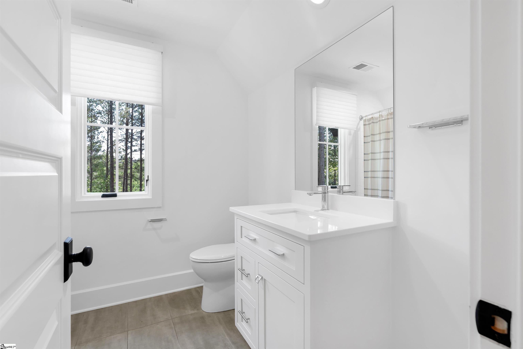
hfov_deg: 96.7
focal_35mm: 16
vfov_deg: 73.8
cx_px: 262
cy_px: 174
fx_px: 233
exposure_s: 1/6
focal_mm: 16
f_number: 8
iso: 100
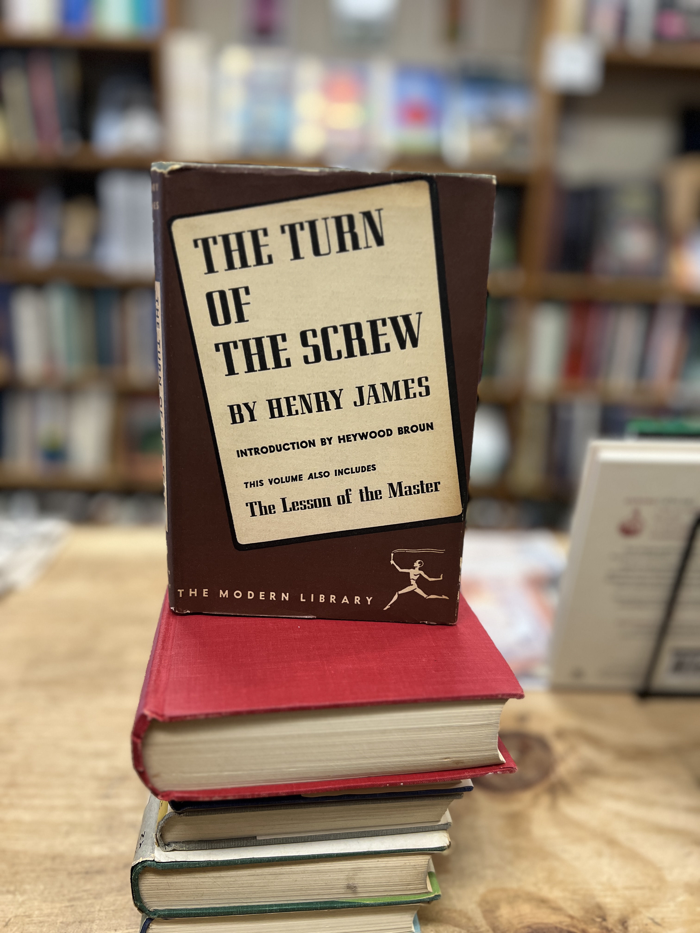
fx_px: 701
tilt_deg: -15.3
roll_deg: -2.6
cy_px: 466
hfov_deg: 53.1
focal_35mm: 26
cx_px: 350
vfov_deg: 67.3
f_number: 1.5
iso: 125
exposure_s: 1/60
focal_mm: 5.7
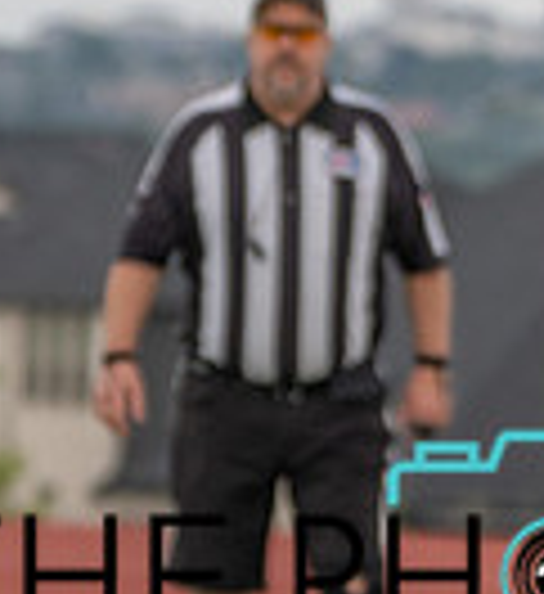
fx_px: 14977
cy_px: 527
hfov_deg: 2.1
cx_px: 835
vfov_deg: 2.3
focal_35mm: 805
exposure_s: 1/500
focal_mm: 166
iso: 800
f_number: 5.6
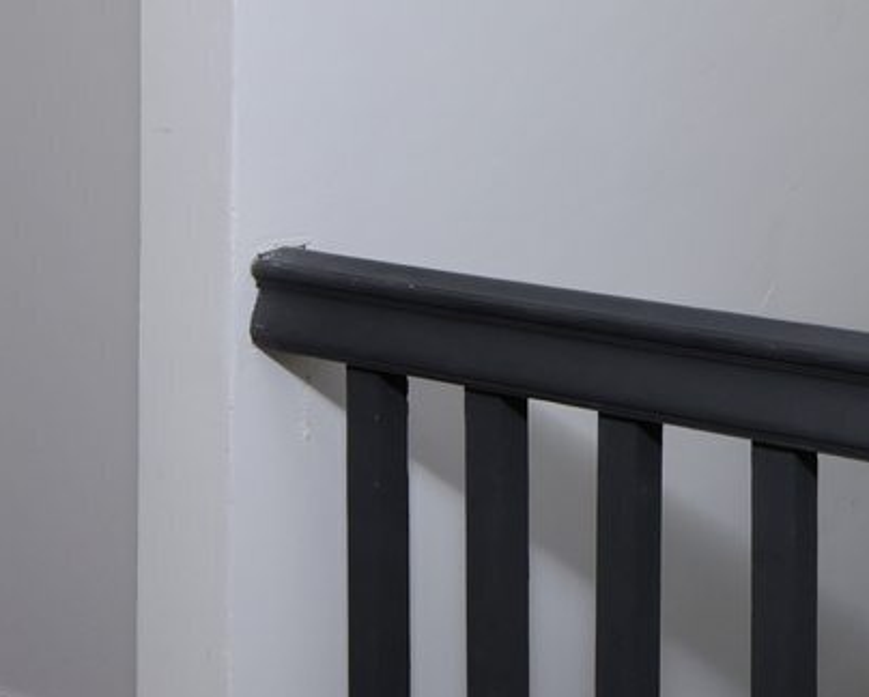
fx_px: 1339
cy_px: 200
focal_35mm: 52
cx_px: 923
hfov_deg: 32.3
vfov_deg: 28.9
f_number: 8
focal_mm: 14
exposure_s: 1/125
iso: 400
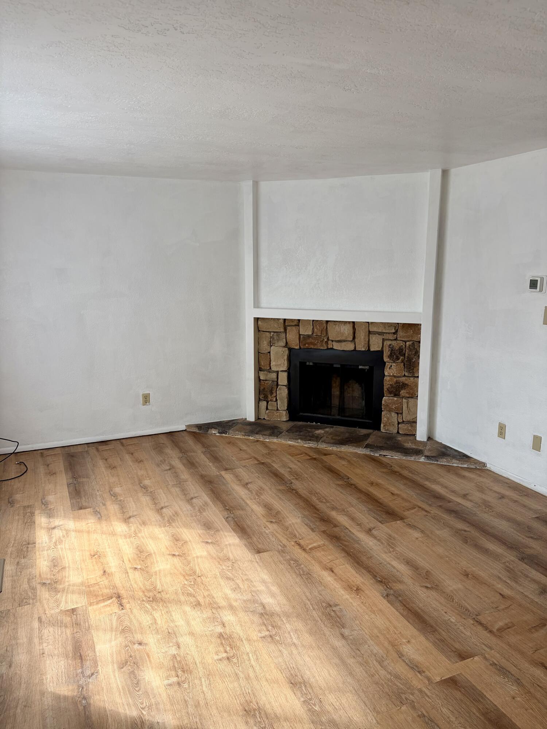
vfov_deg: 67.3
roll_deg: +0.8
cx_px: 274
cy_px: 364
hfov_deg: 53.1
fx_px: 548
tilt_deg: -11.5
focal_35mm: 26
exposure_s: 1/231
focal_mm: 5.96
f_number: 1.6
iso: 40
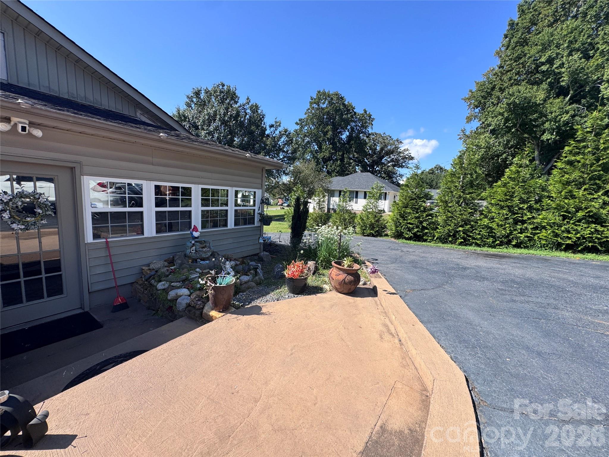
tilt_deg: -7.9
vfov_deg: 85.7
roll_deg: -3.4
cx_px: 304
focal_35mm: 14
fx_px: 246
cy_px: 228
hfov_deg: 102.1
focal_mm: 2.22
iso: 50
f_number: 2.2
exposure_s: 1/968
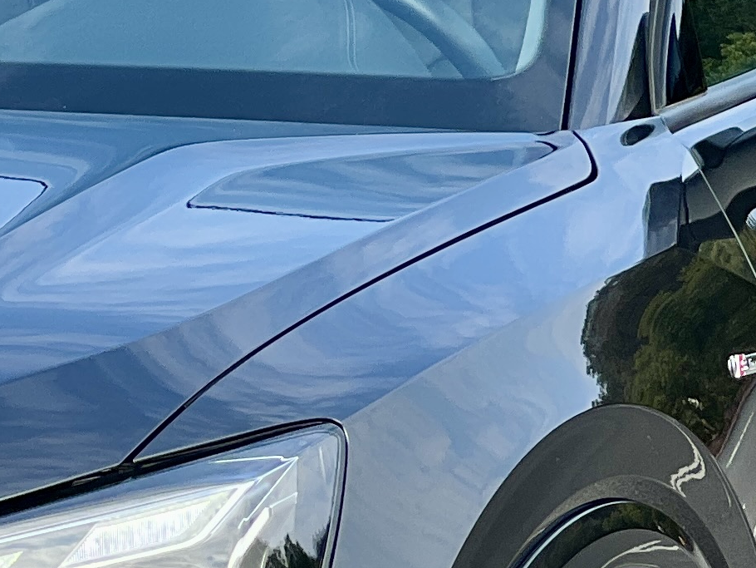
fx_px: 7449
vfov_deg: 4.3
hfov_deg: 5.8
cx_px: -29
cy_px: 702
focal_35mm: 341
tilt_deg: -8.5
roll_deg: +1.2
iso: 25
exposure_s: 1/189
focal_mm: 9
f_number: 2.8
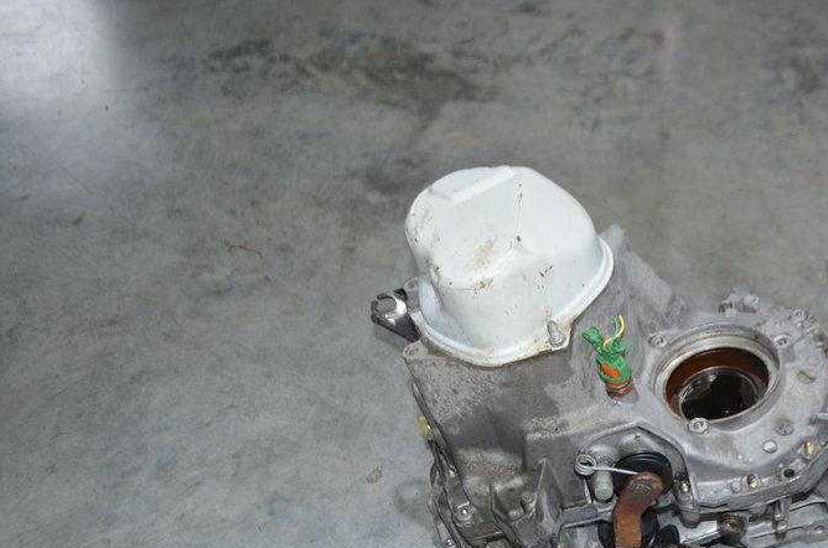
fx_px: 1055
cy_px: 379
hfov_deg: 41.9
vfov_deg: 28.8
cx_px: 592
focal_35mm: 46
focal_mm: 20
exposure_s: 1/60
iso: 500
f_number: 3.8
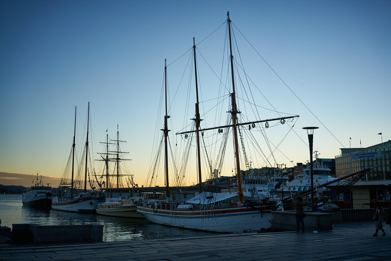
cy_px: 130
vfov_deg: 37.9
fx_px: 380
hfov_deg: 54.4
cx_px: 196
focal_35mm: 35
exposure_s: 1/90
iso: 100
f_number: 8
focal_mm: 35
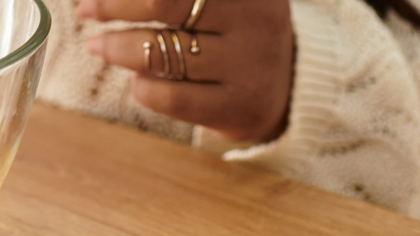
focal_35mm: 123
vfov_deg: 9.3
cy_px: -226
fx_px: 1370
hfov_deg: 16.7
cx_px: -92
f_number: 2.8
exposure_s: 1/200
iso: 400
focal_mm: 35
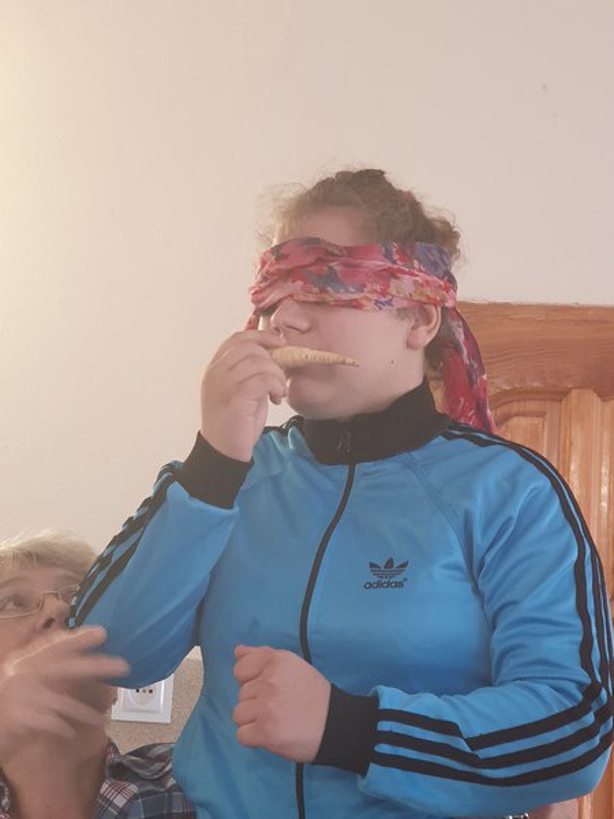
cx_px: 307
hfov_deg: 28.0
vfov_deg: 36.8
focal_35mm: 52
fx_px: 1230
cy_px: 410
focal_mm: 6
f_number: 2.4
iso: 160
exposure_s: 1/18
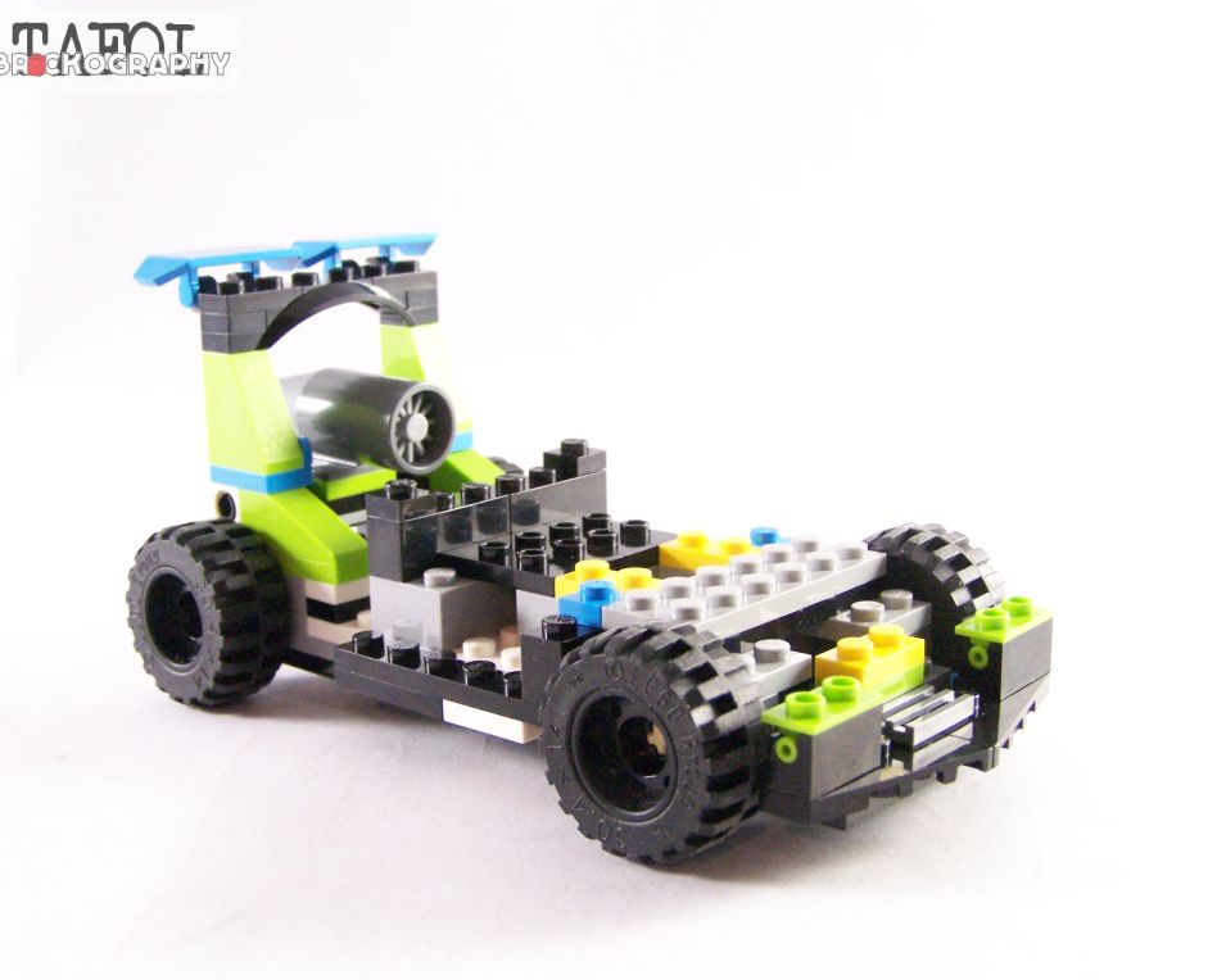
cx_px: 626
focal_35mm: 45
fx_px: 1633
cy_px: 489
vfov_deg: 33.4
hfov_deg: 41.2
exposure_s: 1/45
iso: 400
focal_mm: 7.1
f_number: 3.2
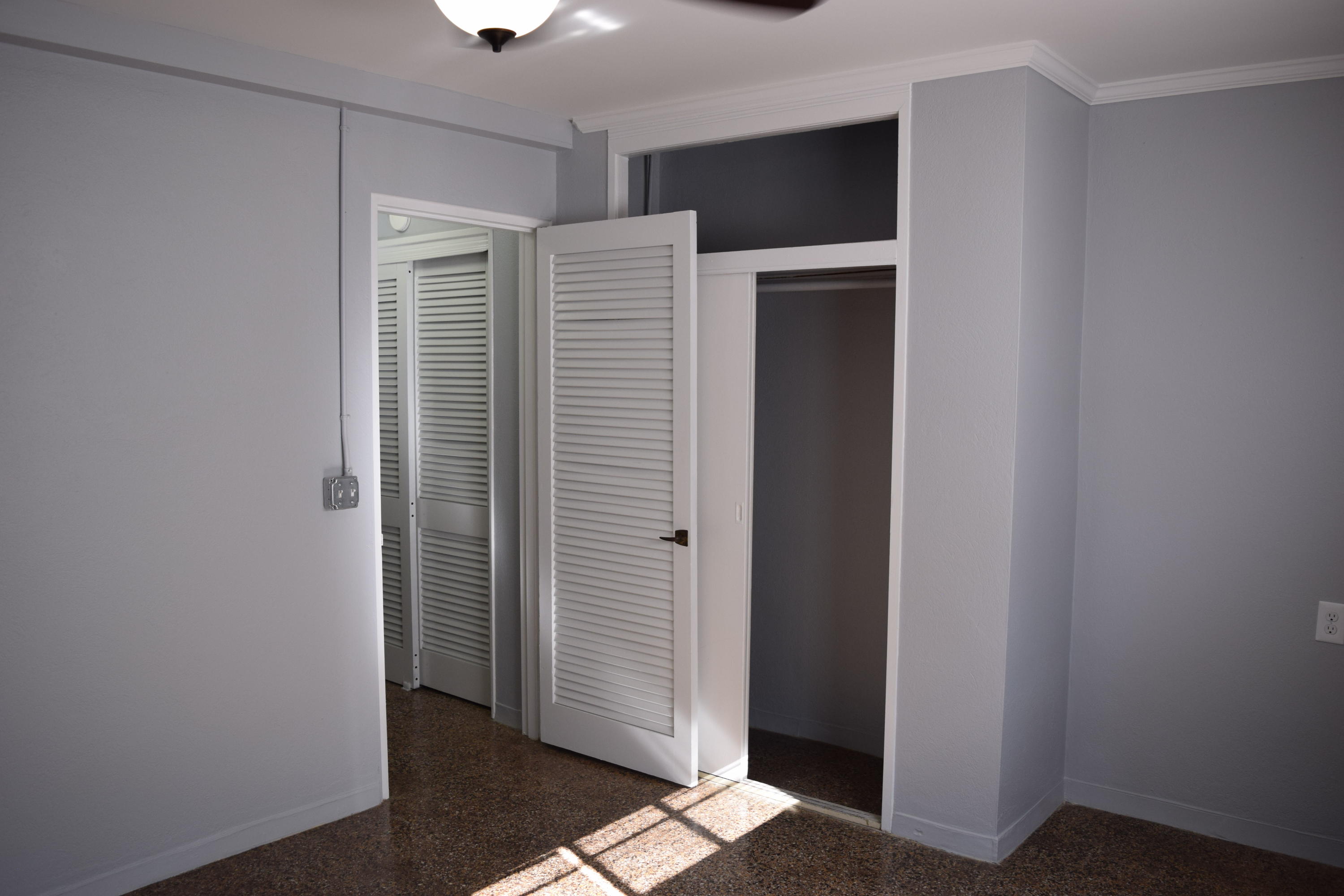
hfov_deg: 67.4
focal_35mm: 27
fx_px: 1008
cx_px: 672
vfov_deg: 47.9
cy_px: 448
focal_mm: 18
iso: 400
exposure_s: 1/100
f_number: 5
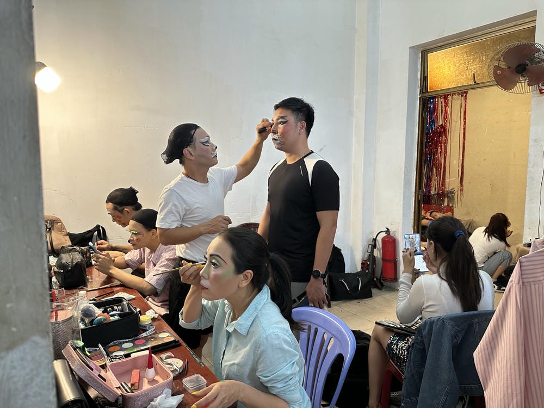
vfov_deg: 56.8
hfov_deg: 71.6
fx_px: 377
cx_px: 272
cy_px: 204
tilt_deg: -5.7
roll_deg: +0.3
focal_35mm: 24
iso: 200
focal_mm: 6.86
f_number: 1.78
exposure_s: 1/100
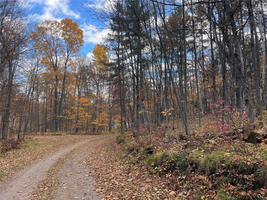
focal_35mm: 26
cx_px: 134
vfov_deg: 53.1
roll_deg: -0.1
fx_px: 201
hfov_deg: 67.3
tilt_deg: +1.3
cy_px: 100
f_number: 1.6
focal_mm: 4.2
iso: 32
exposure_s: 1/493
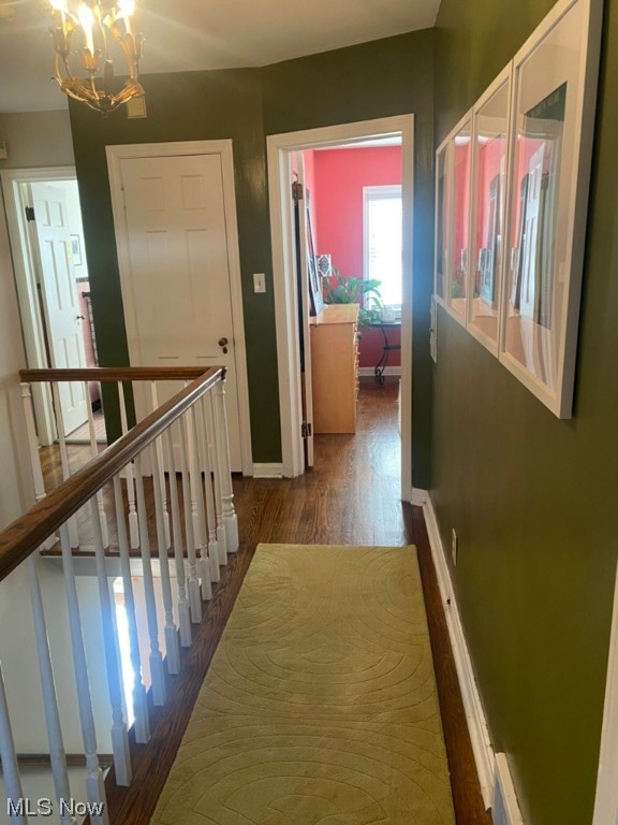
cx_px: 309
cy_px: 412
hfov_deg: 53.1
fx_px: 619
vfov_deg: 67.3
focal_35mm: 26
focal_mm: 4.25
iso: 200
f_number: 1.8
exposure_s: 1/60
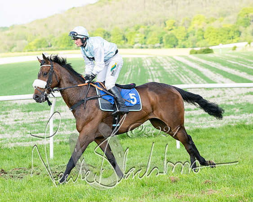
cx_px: 88
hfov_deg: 13.2
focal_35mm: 145
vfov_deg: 10.6
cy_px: 84
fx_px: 1088
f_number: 4
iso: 400
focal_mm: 100
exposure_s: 1/1600
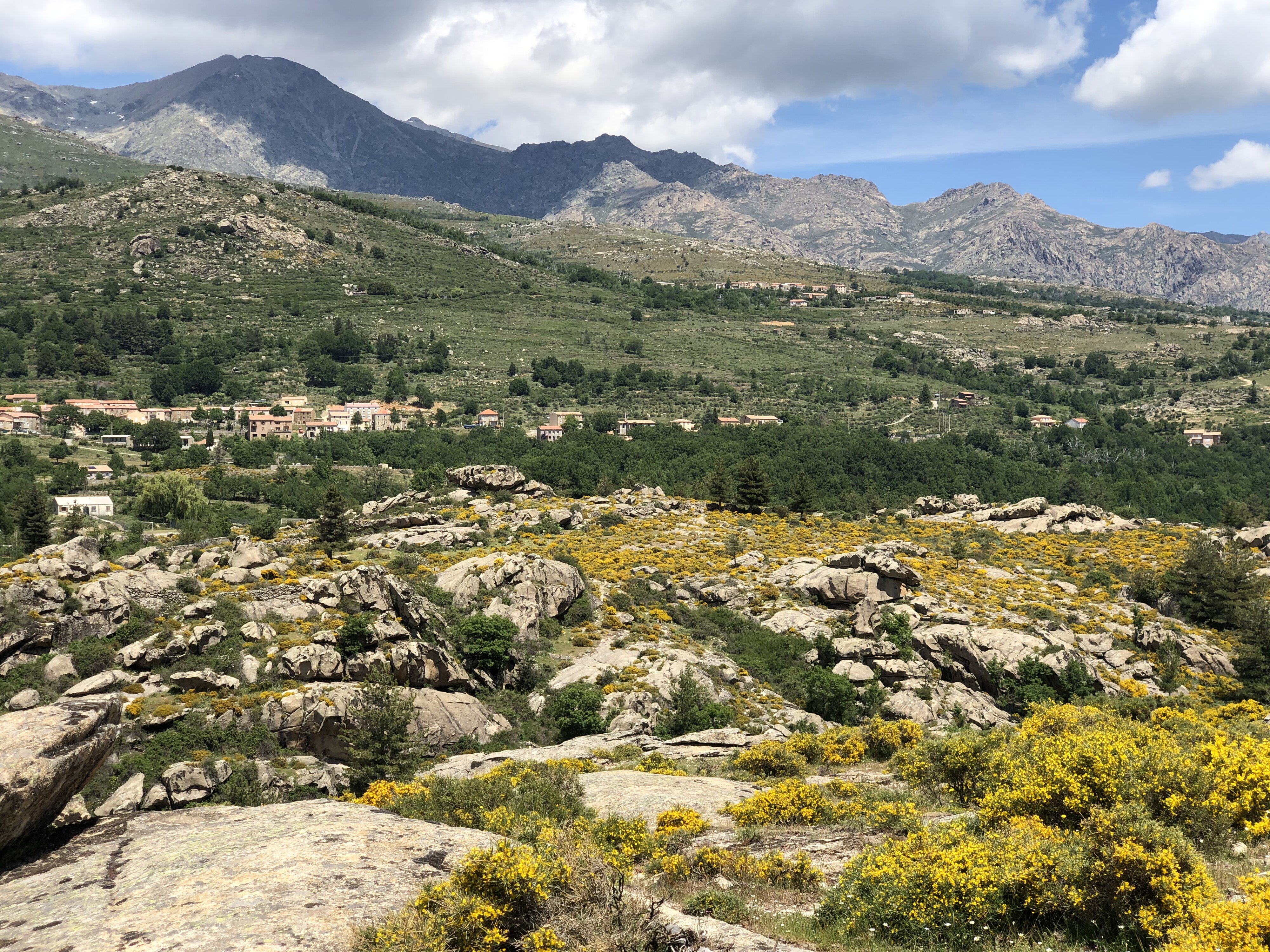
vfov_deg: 28.0
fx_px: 1908
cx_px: 635
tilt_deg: -0.4
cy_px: 476
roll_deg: +1.2
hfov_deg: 36.8
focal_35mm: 52
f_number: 2.4
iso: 16
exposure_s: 1/1033
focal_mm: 6
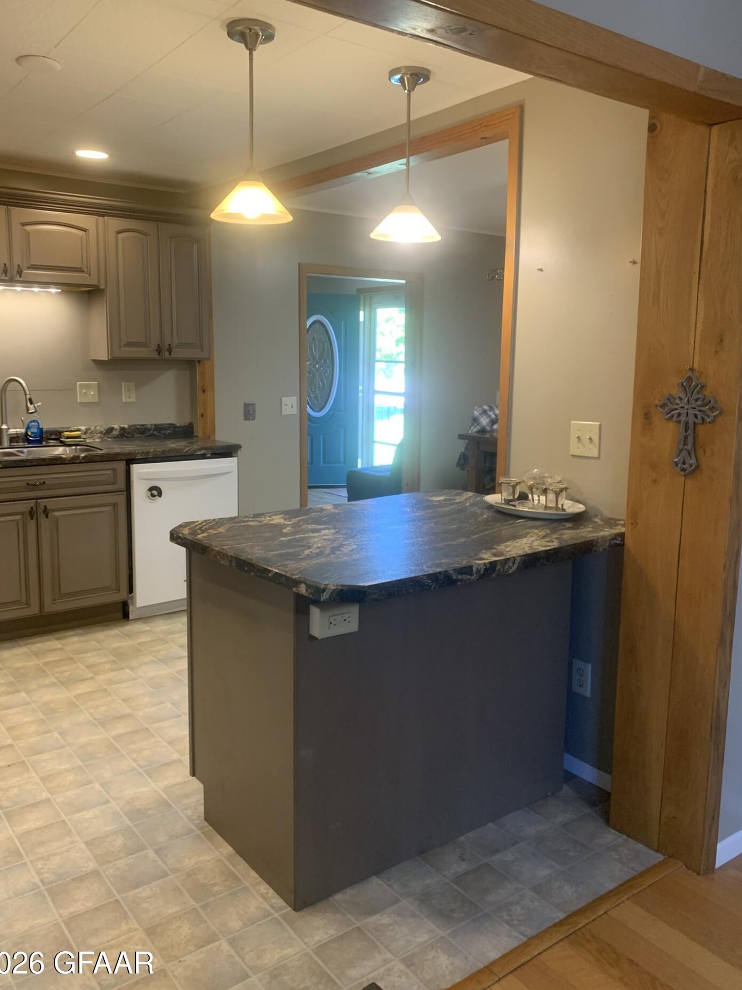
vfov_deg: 63.4
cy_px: 479
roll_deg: -0.7
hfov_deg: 49.7
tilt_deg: -8.9
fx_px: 800
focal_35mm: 28
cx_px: 353
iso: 160
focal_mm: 4.25
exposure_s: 1/60
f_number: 1.8
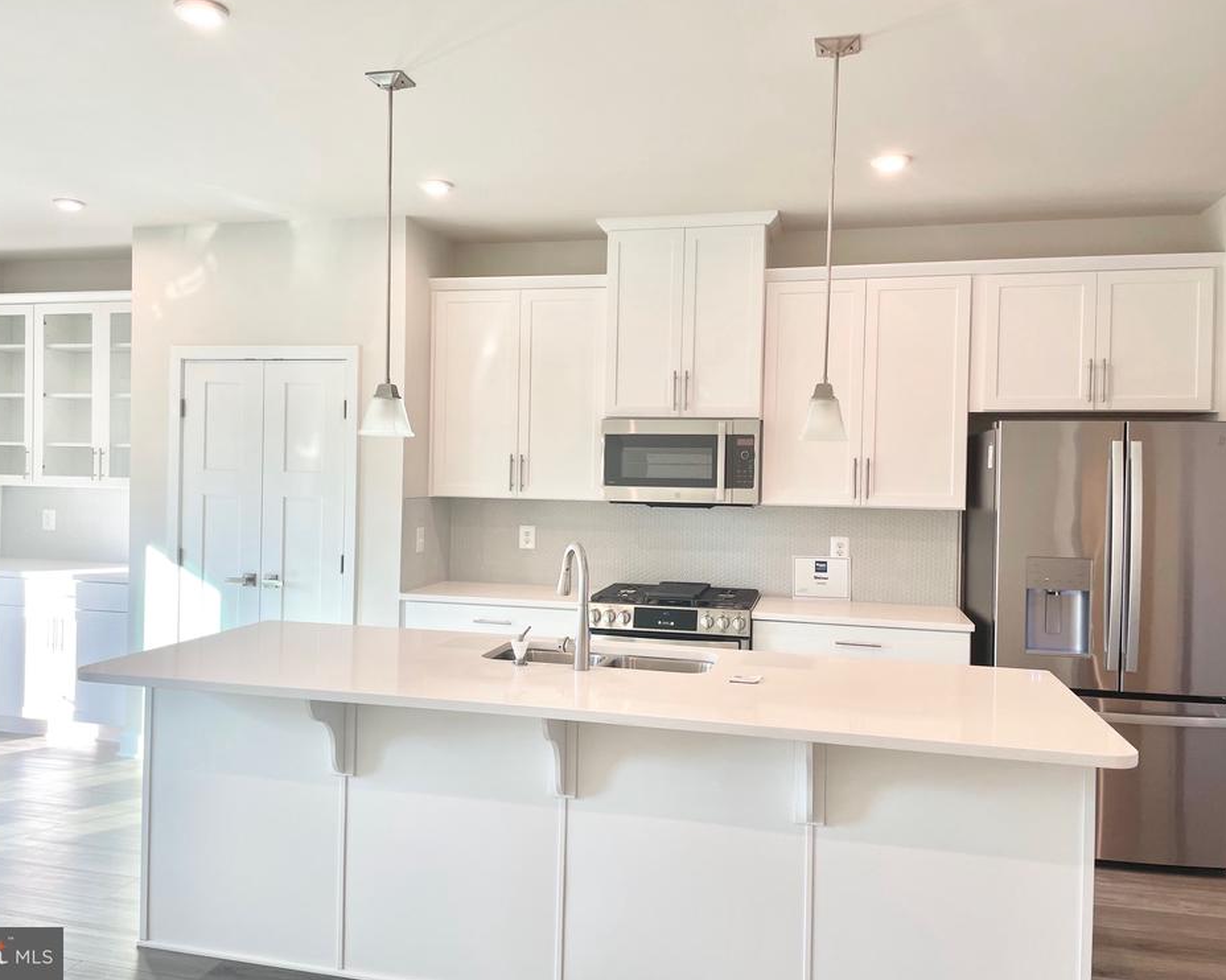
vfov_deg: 51.5
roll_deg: -1.9
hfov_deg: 62.2
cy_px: 474
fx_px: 1016
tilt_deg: -0.1
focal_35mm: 28
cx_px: 575
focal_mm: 4.2
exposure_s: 1/120
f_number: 1.6
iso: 40
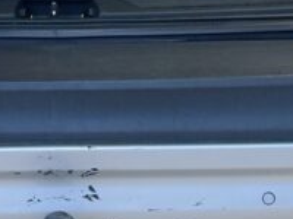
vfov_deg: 5.9
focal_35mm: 246
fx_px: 2082
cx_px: 56
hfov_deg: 8.0
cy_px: -204
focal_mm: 6.76
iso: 100
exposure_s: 1/54
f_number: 1.78
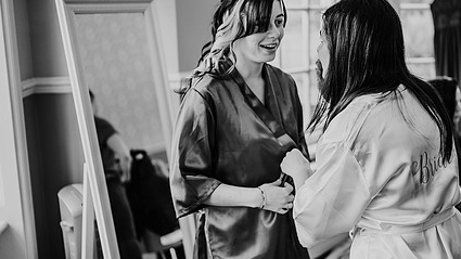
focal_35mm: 50
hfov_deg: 41.2
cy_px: 132
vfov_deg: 23.9
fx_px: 611
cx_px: 273
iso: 100
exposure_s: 1/100
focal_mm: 35
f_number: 1.8
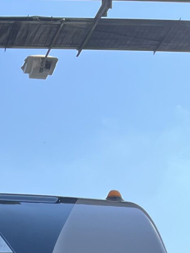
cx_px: -124
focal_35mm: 107
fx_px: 783
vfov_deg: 15.0
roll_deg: +0.3
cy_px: 505
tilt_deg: -2.0
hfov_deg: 12.9
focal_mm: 5.7
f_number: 1.5
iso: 50
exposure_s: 1/1553
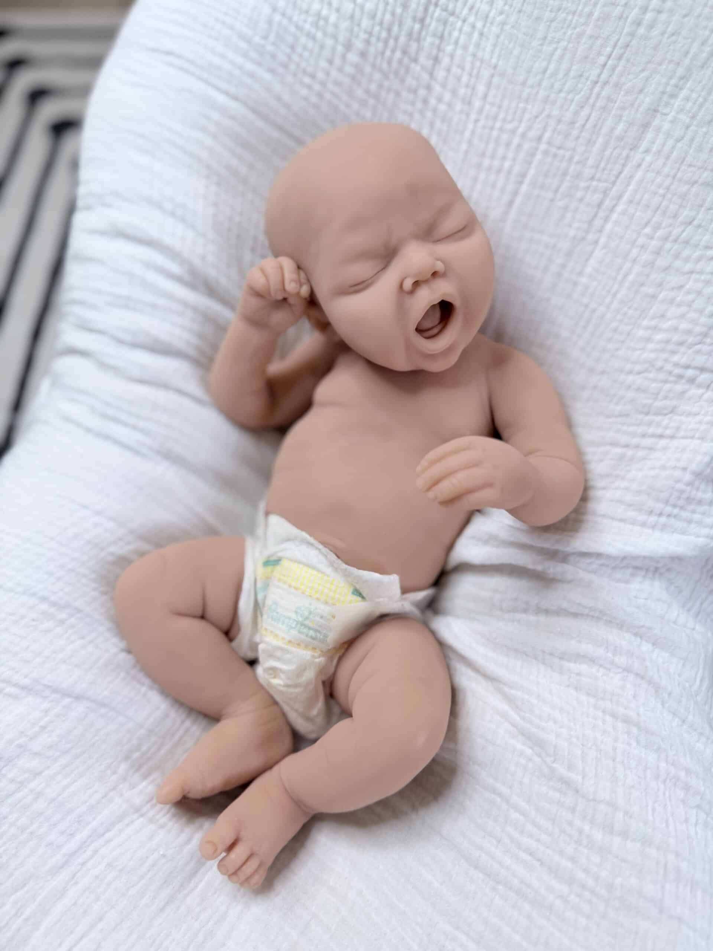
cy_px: 476
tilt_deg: -61.5
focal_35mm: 24
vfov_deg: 71.6
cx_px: 356
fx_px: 659
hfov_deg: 56.8
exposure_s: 1/120
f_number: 1.78
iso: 64
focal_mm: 6.76
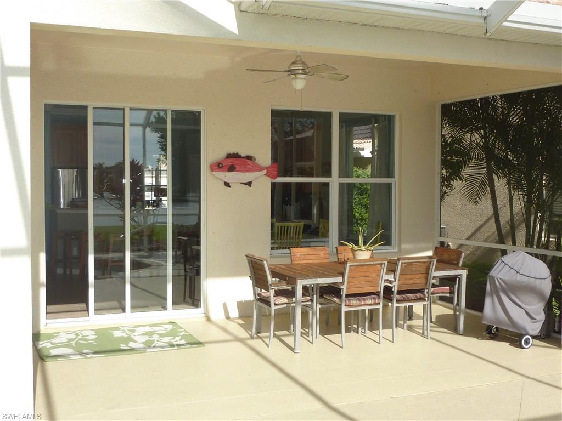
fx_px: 731
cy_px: 210
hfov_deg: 42.1
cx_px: 281
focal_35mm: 45
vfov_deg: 32.2
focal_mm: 6.1
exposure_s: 1/400
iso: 80
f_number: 3.6
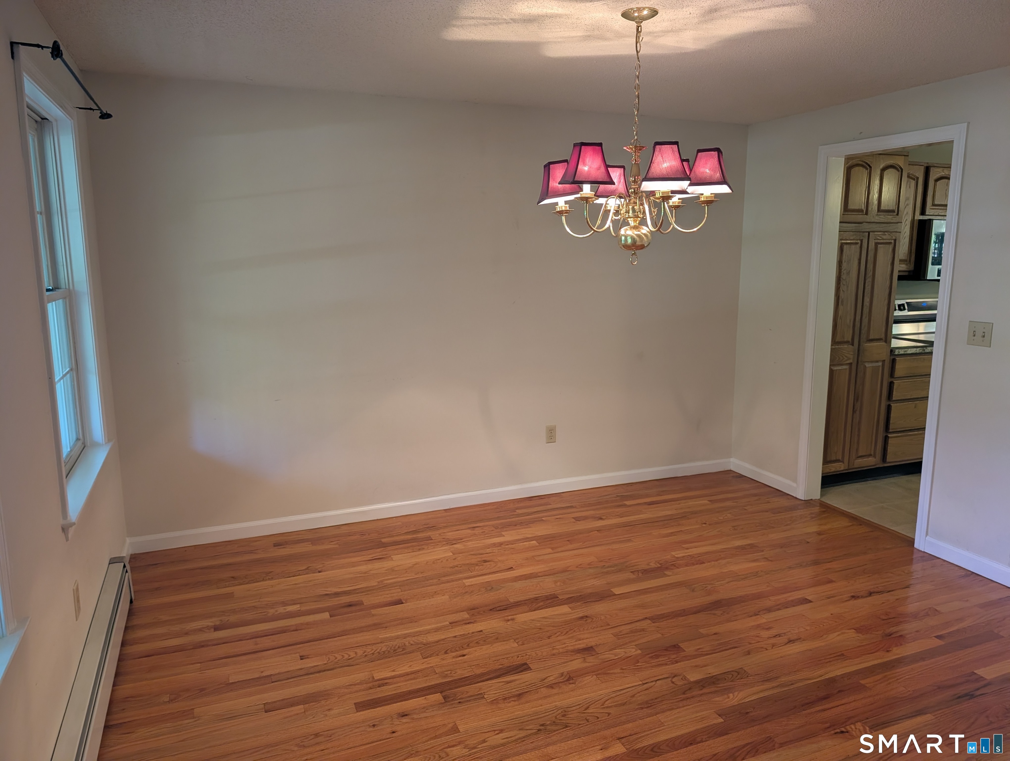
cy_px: 380
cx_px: 505
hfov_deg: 71.5
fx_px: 701
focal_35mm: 24
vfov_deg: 56.9
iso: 125
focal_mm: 6.9
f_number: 1.68
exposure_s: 1/24
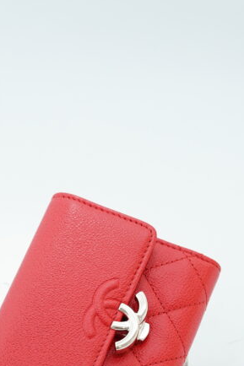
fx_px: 1201
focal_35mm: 118
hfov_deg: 11.6
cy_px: 342
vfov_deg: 17.1
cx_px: 98
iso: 640
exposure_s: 1/10
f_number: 6.3
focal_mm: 50
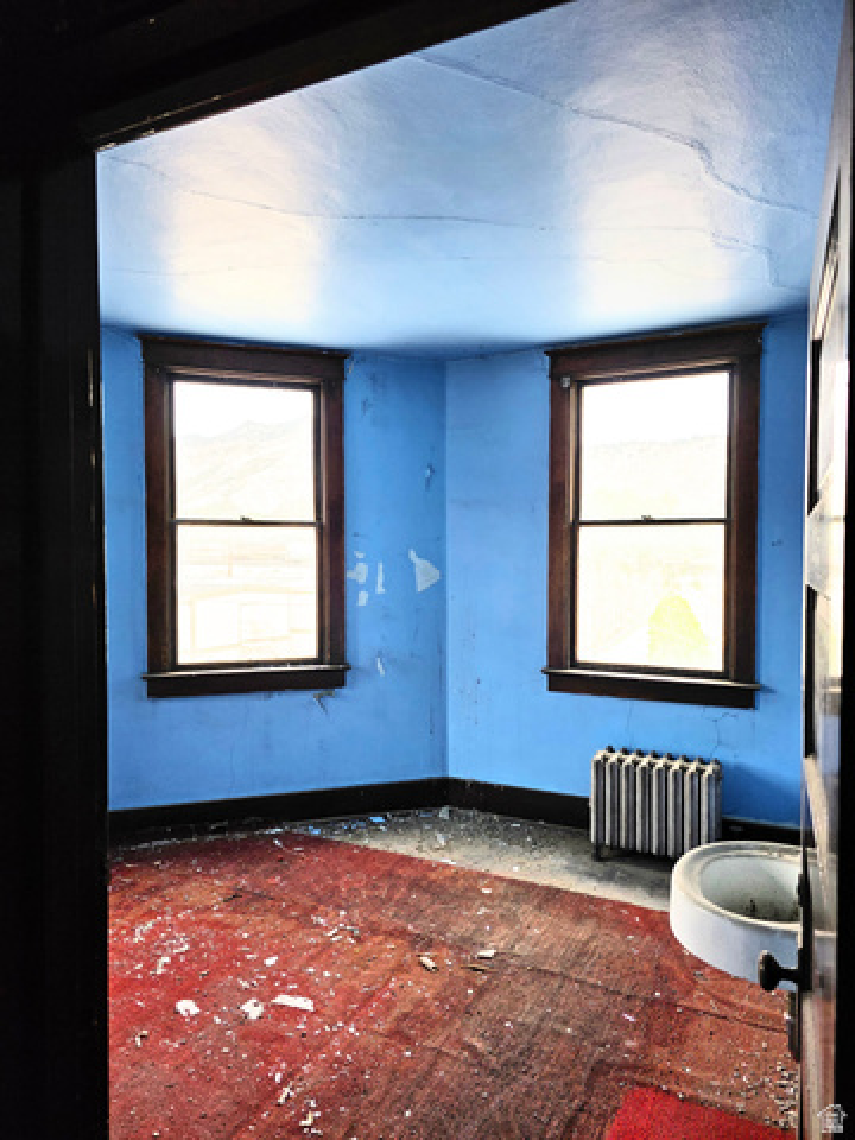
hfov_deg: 58.9
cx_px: 428
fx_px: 757
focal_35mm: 23
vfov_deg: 73.9
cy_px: 570
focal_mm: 6.3
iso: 40
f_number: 1.7
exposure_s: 1/359
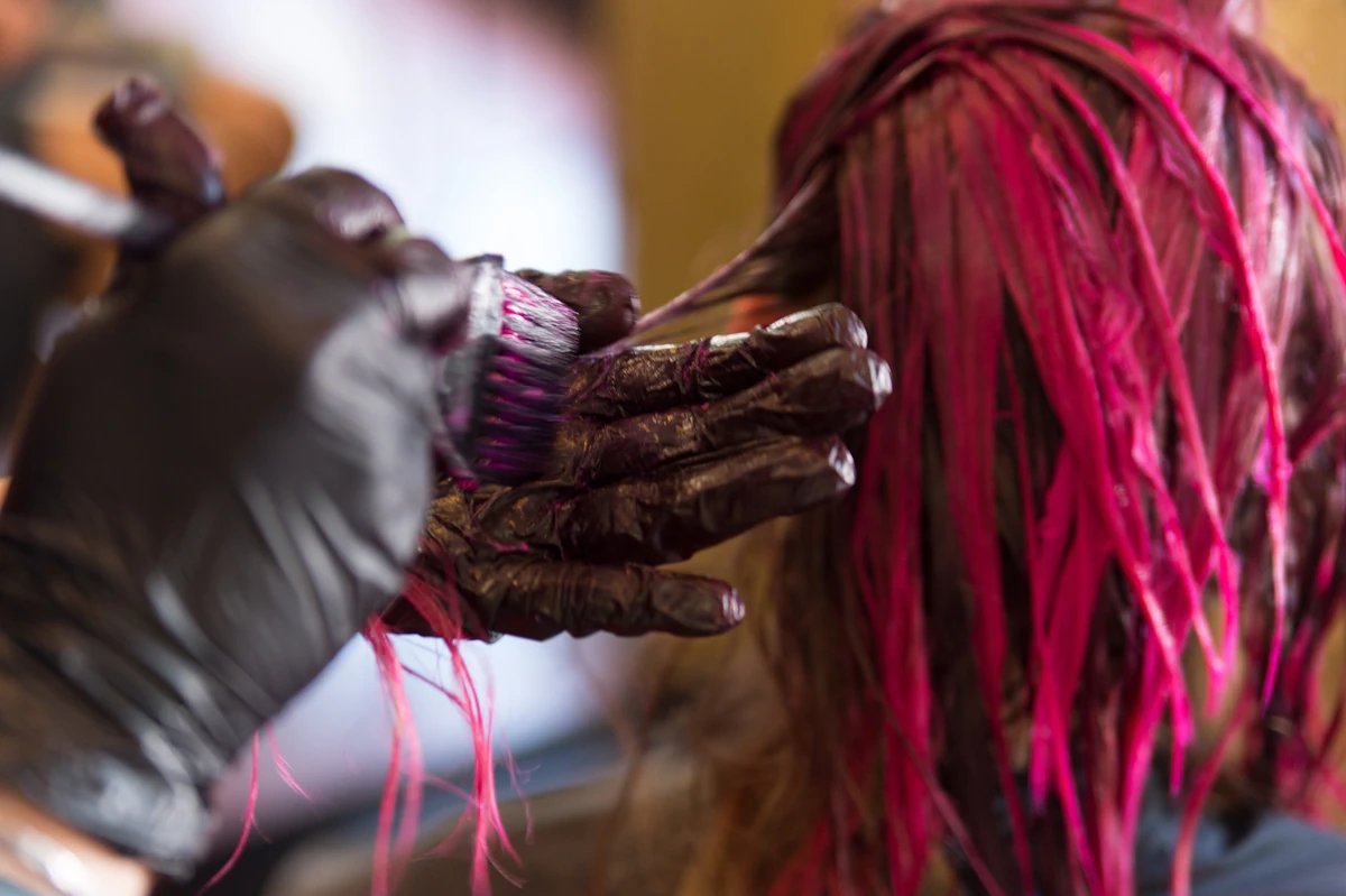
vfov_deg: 18.2
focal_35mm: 75
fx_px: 2803
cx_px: 673
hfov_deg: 27.0
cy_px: 448
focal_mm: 75
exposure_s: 1/125
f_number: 2.8
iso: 1000
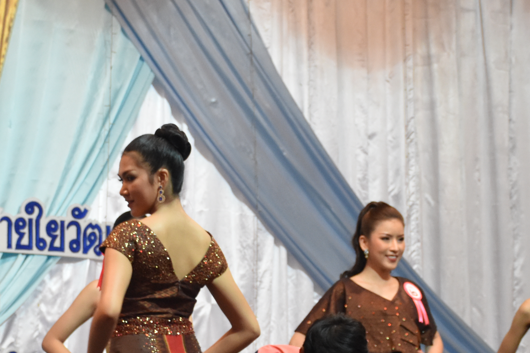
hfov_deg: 12.4
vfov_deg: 8.2
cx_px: 230
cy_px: 332
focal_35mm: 166
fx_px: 2444
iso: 1600
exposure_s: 1/60
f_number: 4.5
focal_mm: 42
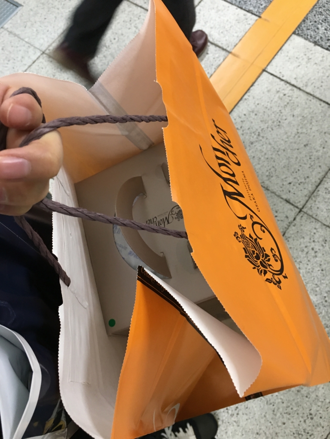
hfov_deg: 48.2
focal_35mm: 29
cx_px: 165
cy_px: 220
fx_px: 369
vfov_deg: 61.7
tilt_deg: -70.9
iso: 100
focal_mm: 4.15
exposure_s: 1/30
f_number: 2.2
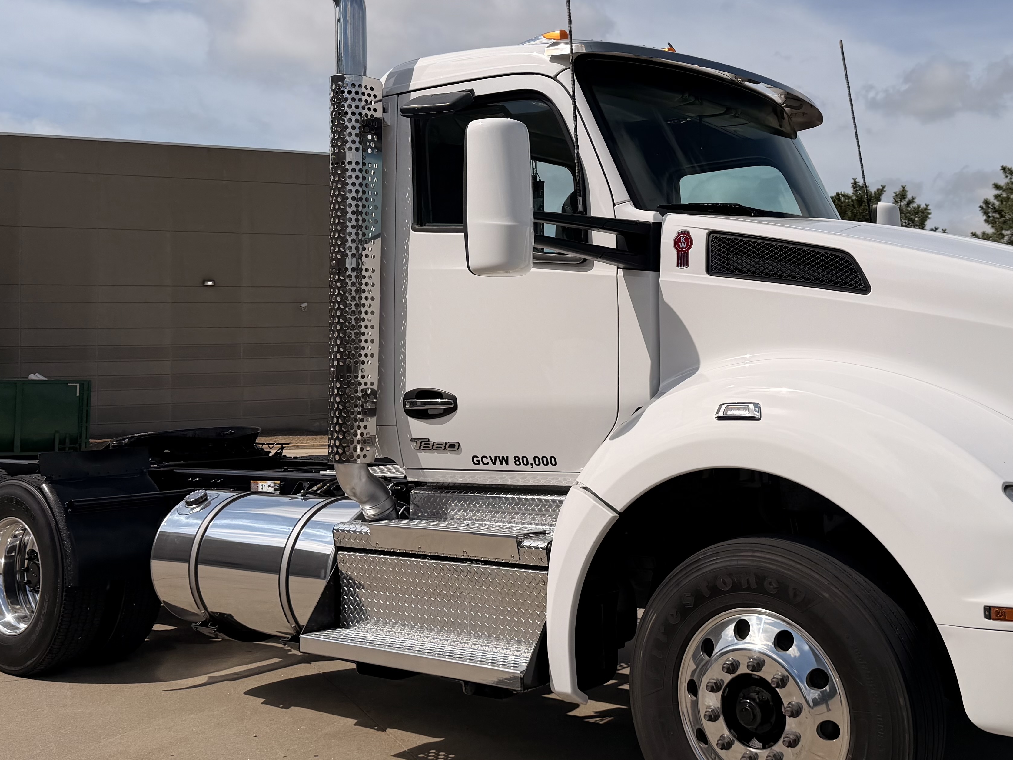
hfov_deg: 45.6
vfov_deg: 35.0
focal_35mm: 41
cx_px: 598
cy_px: 298
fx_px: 1200
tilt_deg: +4.2
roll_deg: +3.0
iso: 100
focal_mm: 6.76
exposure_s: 1/14286
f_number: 1.78
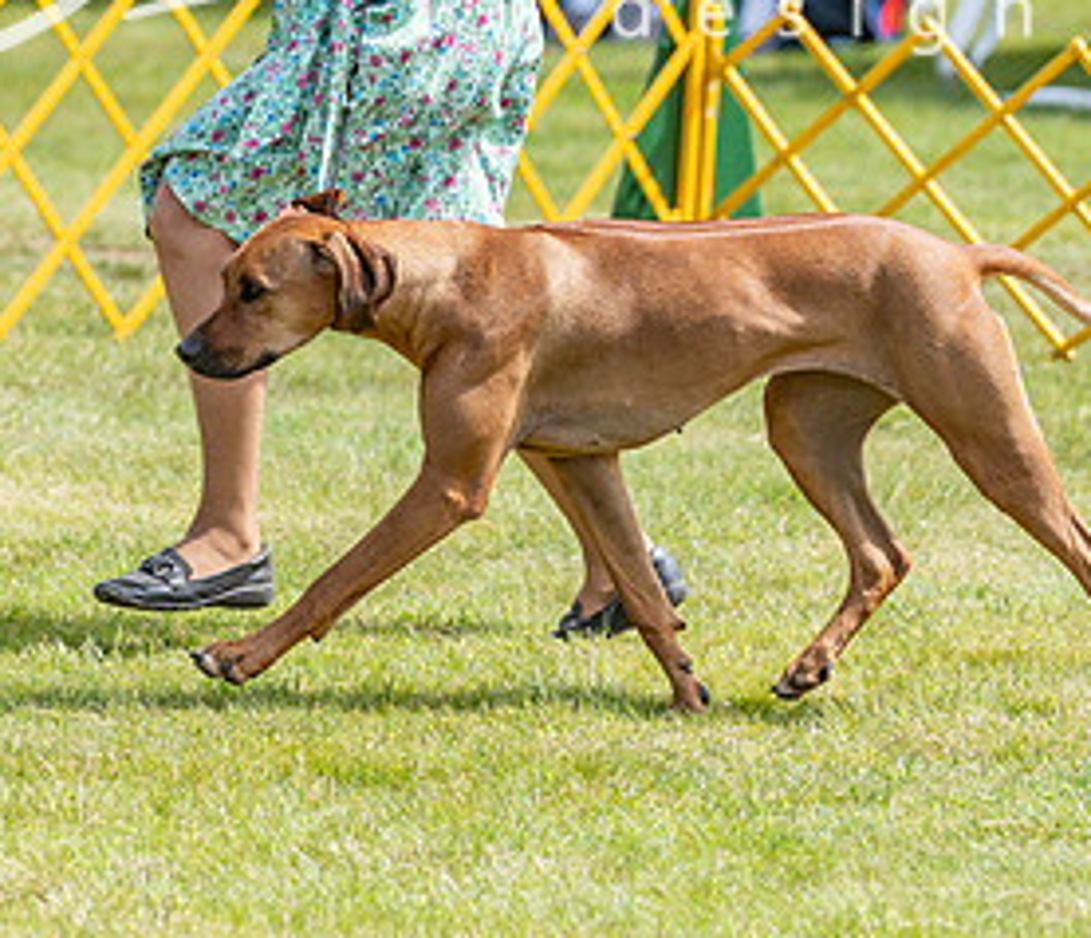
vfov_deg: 4.3
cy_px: 78
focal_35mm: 376
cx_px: 445
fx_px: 12499
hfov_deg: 5.0
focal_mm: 135
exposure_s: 1/1000
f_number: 3.5
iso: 100
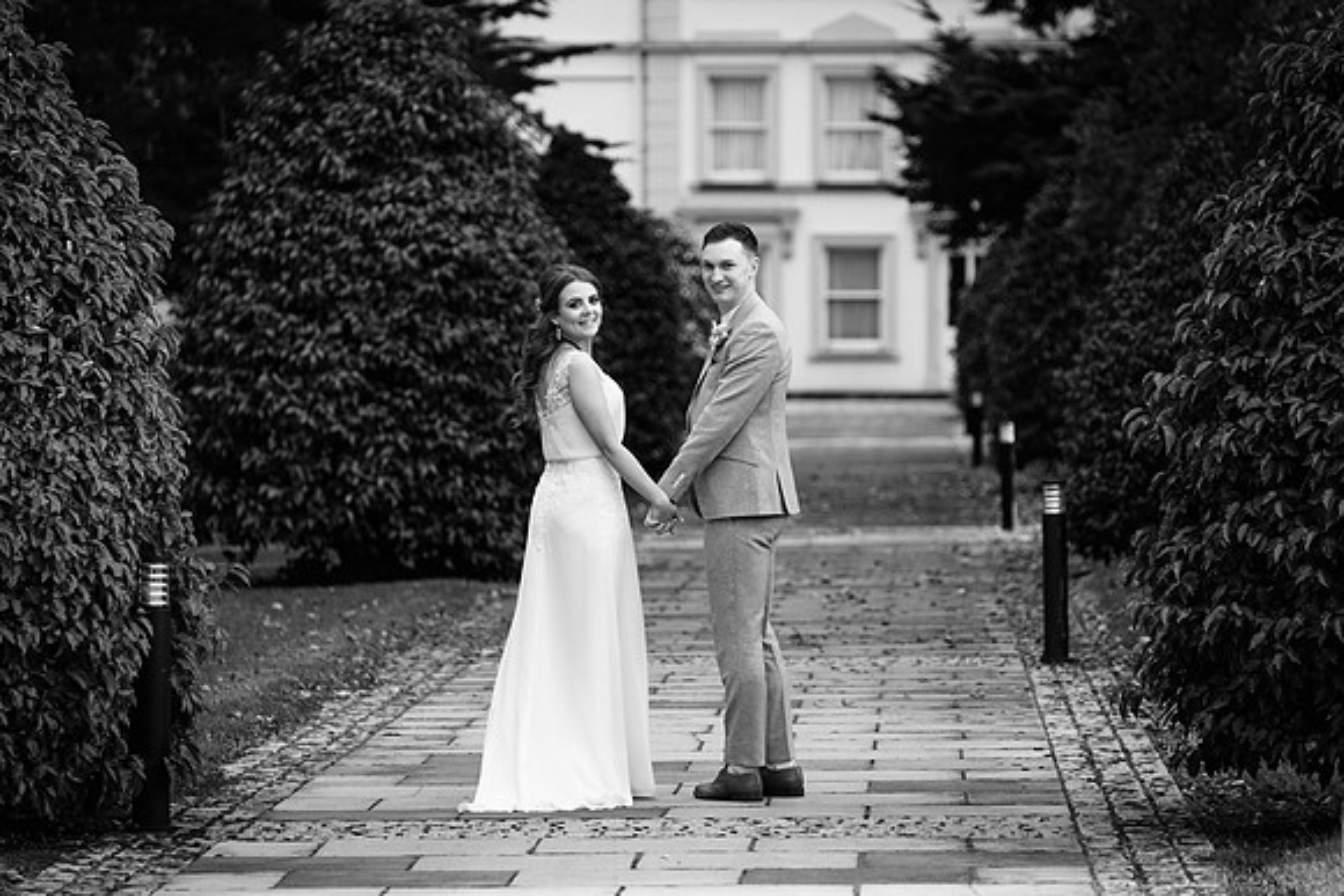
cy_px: 433
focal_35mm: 186
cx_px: 716
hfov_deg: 11.0
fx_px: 6950
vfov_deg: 7.4
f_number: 2.8
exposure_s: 1/1000
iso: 200
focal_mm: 115
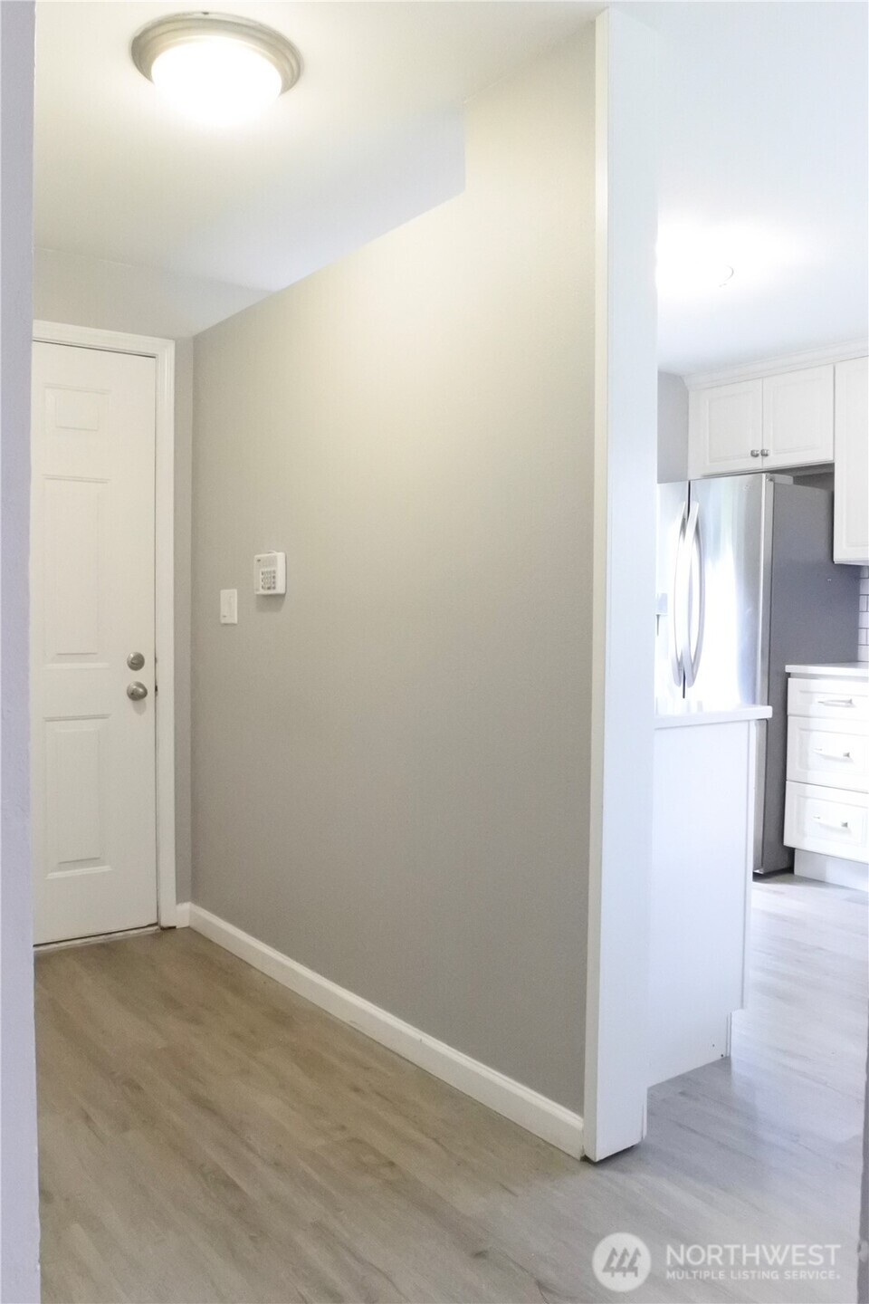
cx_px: 434
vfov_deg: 67.4
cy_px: 652
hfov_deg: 47.9
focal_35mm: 27
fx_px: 978
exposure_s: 1/30
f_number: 2.8
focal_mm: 10
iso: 6400
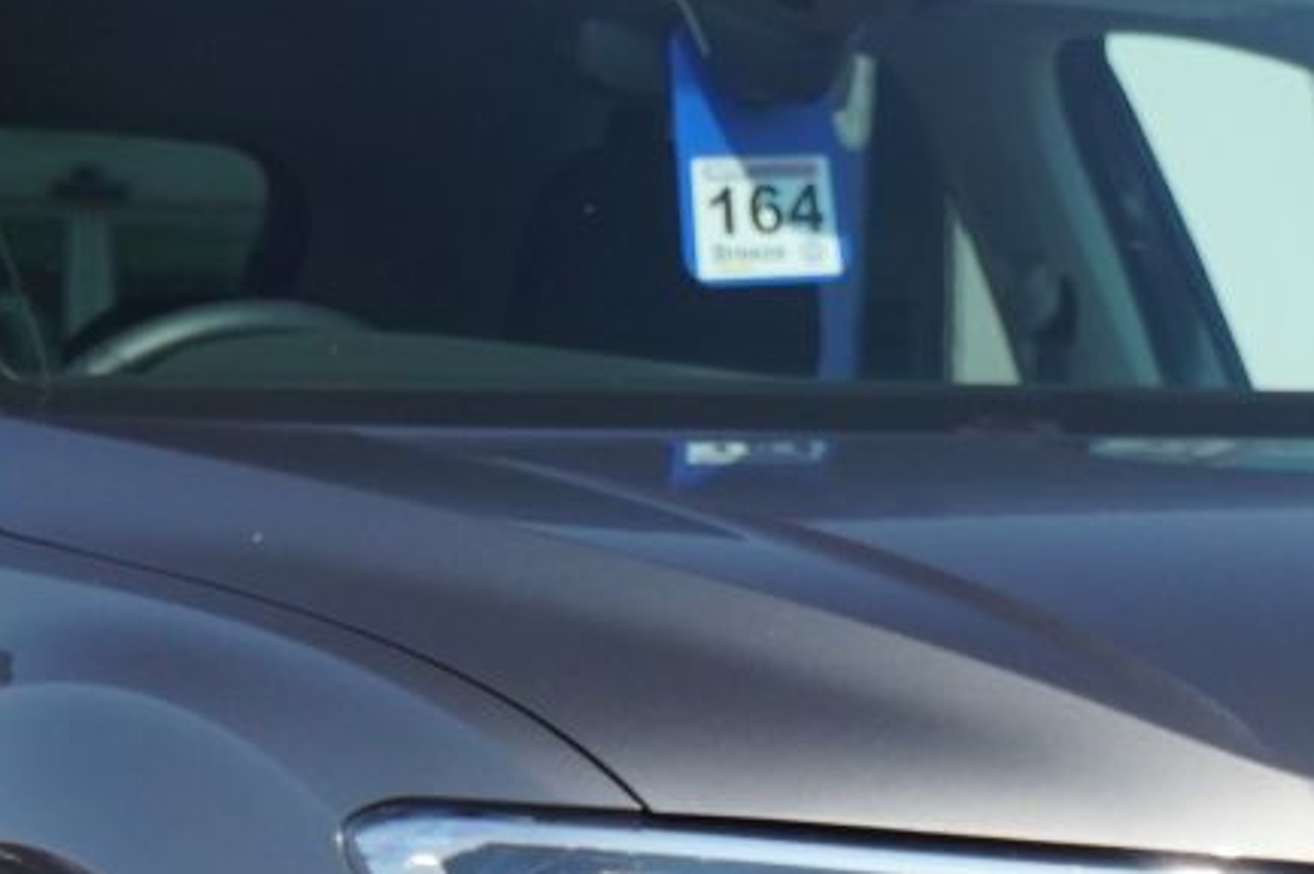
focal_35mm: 266
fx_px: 9701
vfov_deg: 5.1
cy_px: 1144
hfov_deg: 7.7
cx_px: 895
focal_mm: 48
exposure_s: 1/640
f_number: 6.3
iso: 400
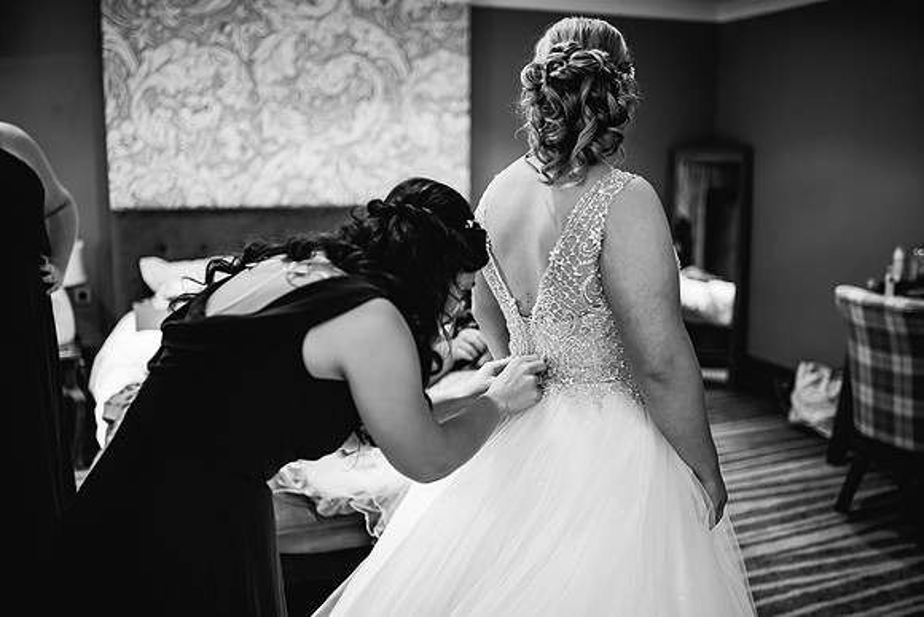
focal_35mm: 35
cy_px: 308
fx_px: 899
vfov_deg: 37.9
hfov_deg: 54.4
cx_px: 462
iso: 640
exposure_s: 1/250
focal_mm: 35
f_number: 1.4
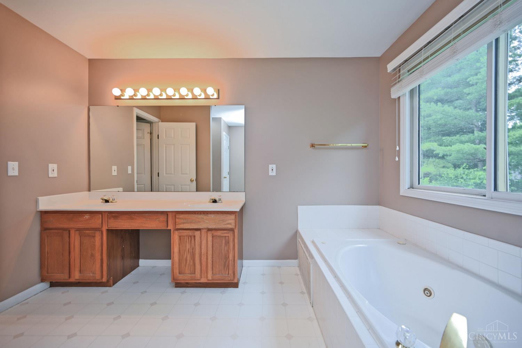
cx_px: 261
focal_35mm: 14
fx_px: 203
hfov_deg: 104.3
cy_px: 174
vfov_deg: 81.2
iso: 220
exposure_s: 1/60
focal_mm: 14
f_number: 4
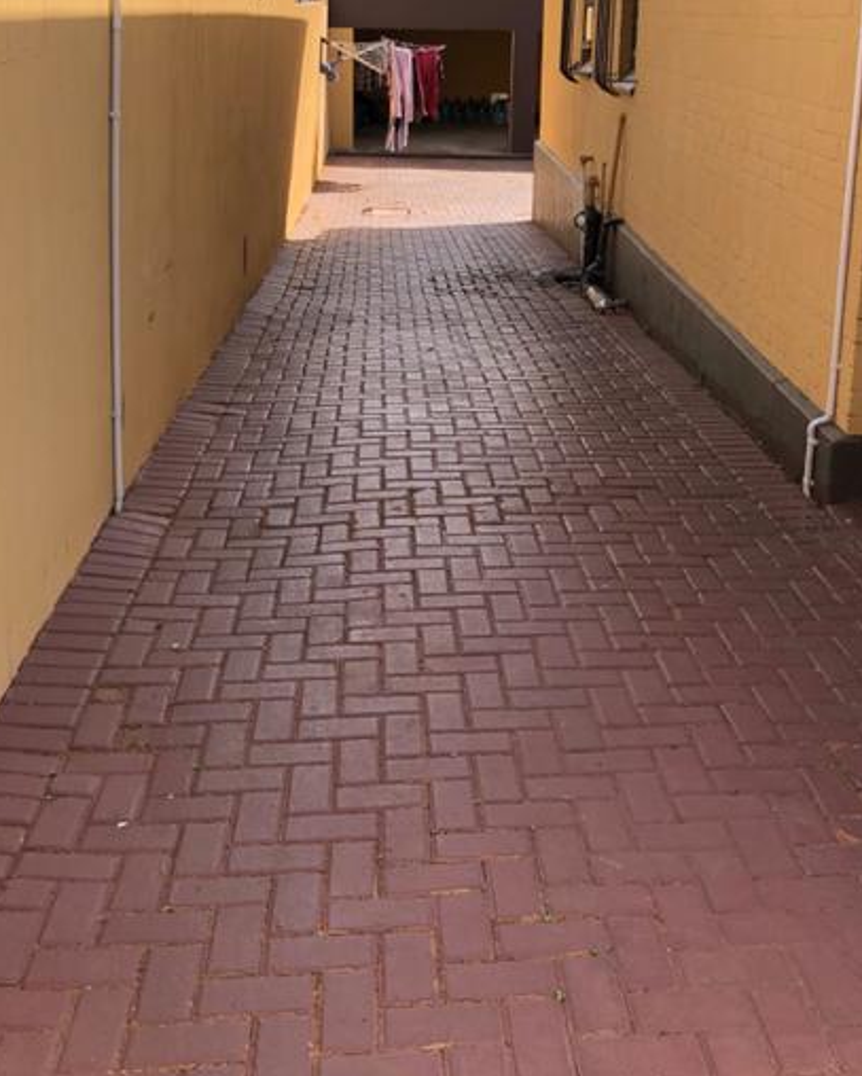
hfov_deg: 34.9
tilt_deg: -12.9
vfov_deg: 41.9
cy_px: 299
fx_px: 1370
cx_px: 455
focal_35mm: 43
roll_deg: -1.7
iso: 20
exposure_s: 1/787
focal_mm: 4
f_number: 1.8
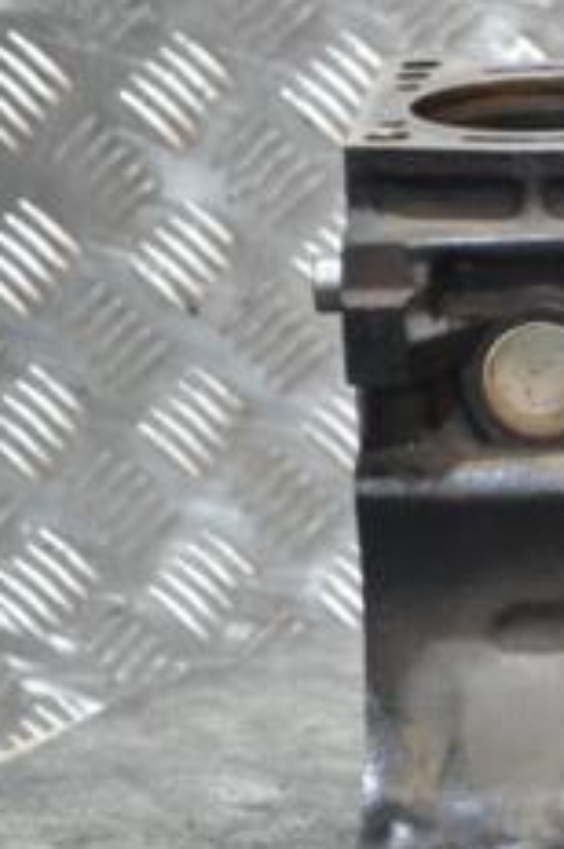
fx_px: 4761
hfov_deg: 6.6
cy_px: 487
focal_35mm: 202
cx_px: 1073
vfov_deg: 10.2
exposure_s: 1/20
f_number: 5.6
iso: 3200
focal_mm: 52
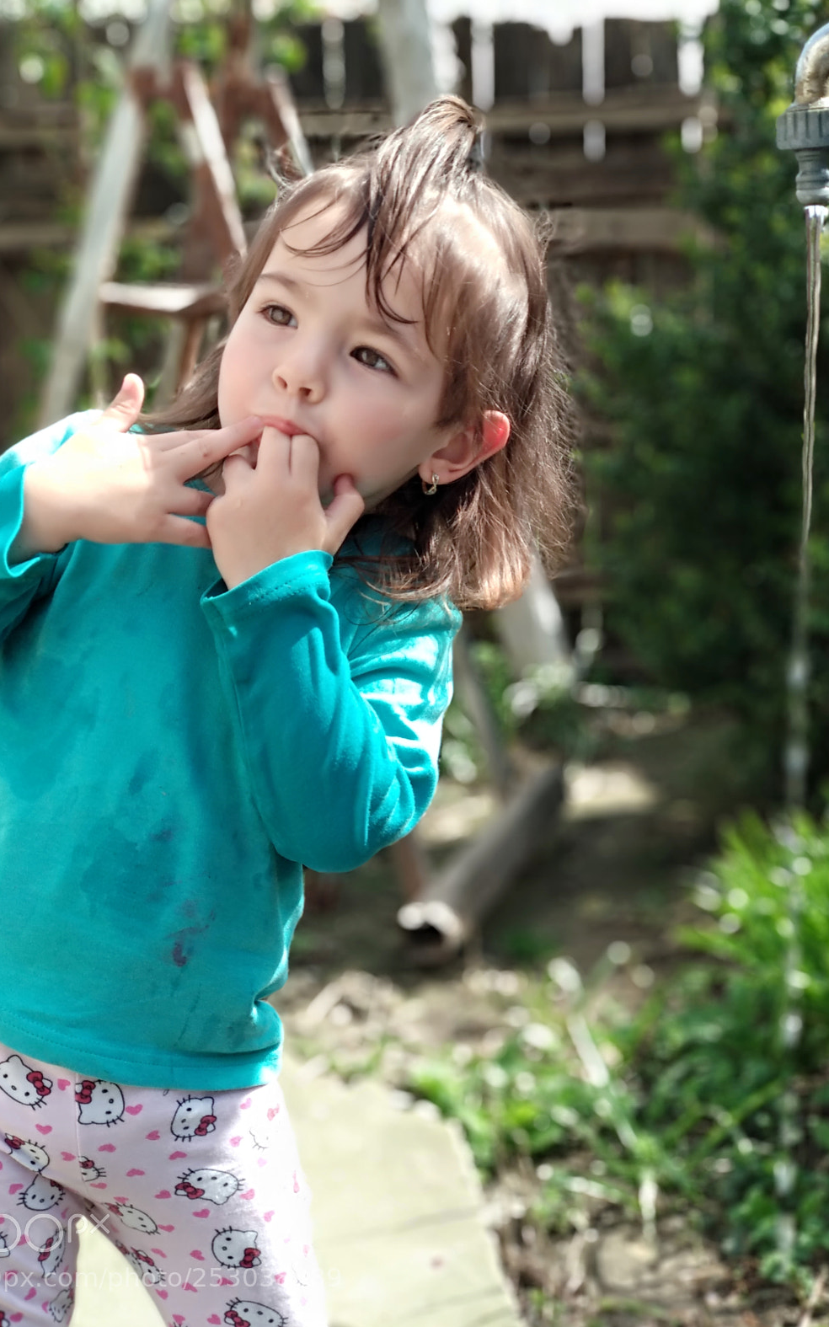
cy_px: 670
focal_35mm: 56
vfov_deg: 36.3
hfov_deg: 23.1
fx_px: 2025
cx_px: 406
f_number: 2.6
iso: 100
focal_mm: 5.99
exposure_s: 1/268
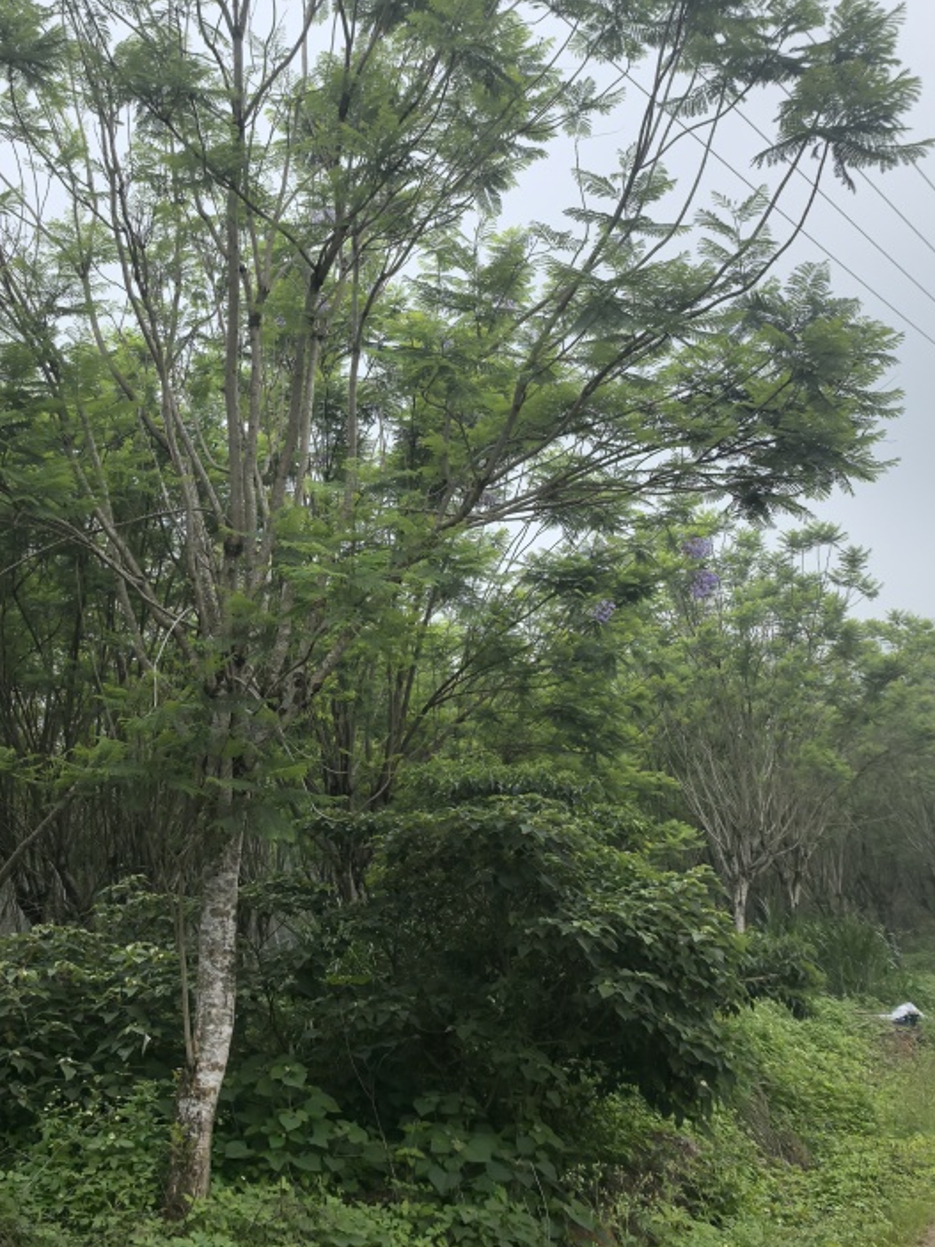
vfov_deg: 45.5
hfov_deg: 34.7
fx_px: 1477
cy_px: 480
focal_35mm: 41
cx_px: 284
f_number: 2
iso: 50
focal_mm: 5.75
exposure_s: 1/1761
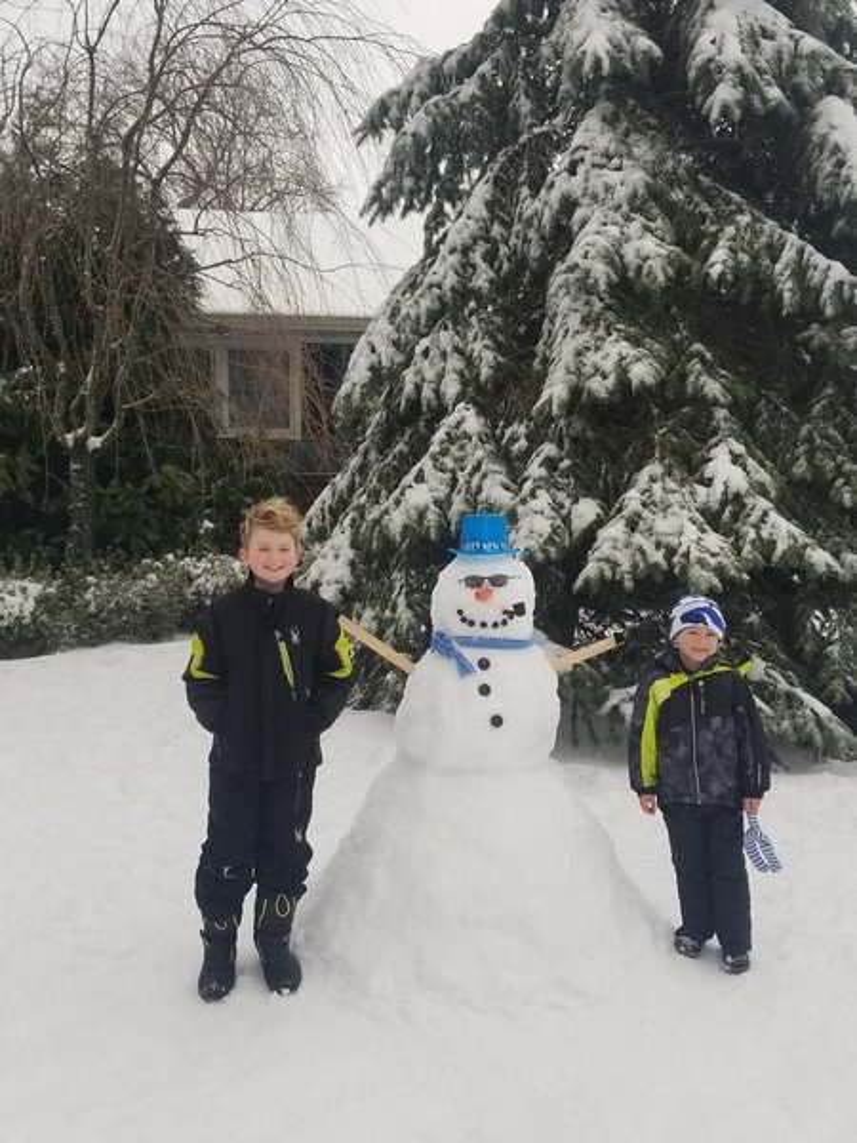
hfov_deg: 53.1
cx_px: 428
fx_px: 858
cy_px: 572
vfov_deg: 67.3
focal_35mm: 26
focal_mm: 4.25
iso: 50
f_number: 1.7
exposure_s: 1/163
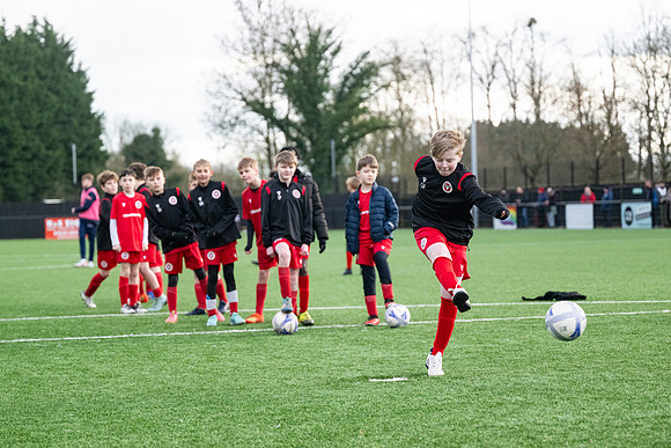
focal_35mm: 115
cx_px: 336
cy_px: 224
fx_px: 2144
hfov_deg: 17.8
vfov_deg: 11.9
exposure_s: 1/2500
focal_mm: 115
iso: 2000
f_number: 4
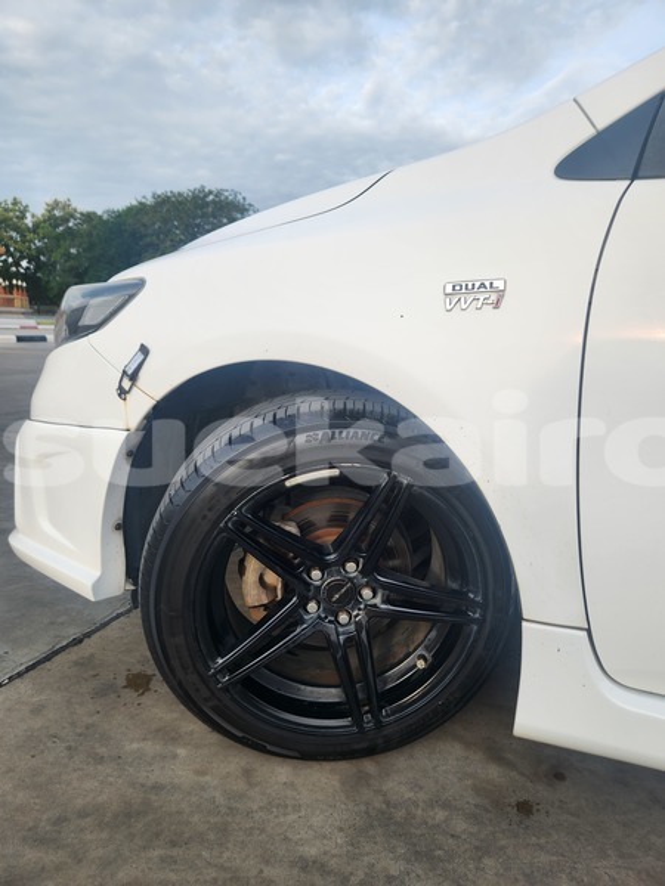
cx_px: 332
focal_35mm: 23
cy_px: 443
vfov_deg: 73.9
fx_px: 589
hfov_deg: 58.9
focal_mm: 5.4
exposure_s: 1/577
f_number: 1.8
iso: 20
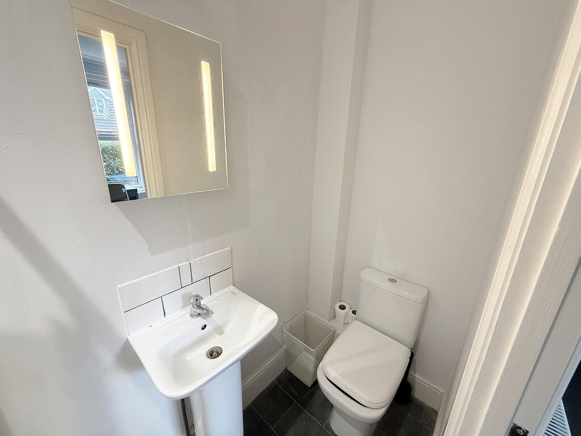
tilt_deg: -15.9
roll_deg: -1.1
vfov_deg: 85.7
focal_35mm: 14
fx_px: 235
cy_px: 218
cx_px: 290
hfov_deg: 102.1
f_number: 2.2
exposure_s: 1/100
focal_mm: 2.22
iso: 400
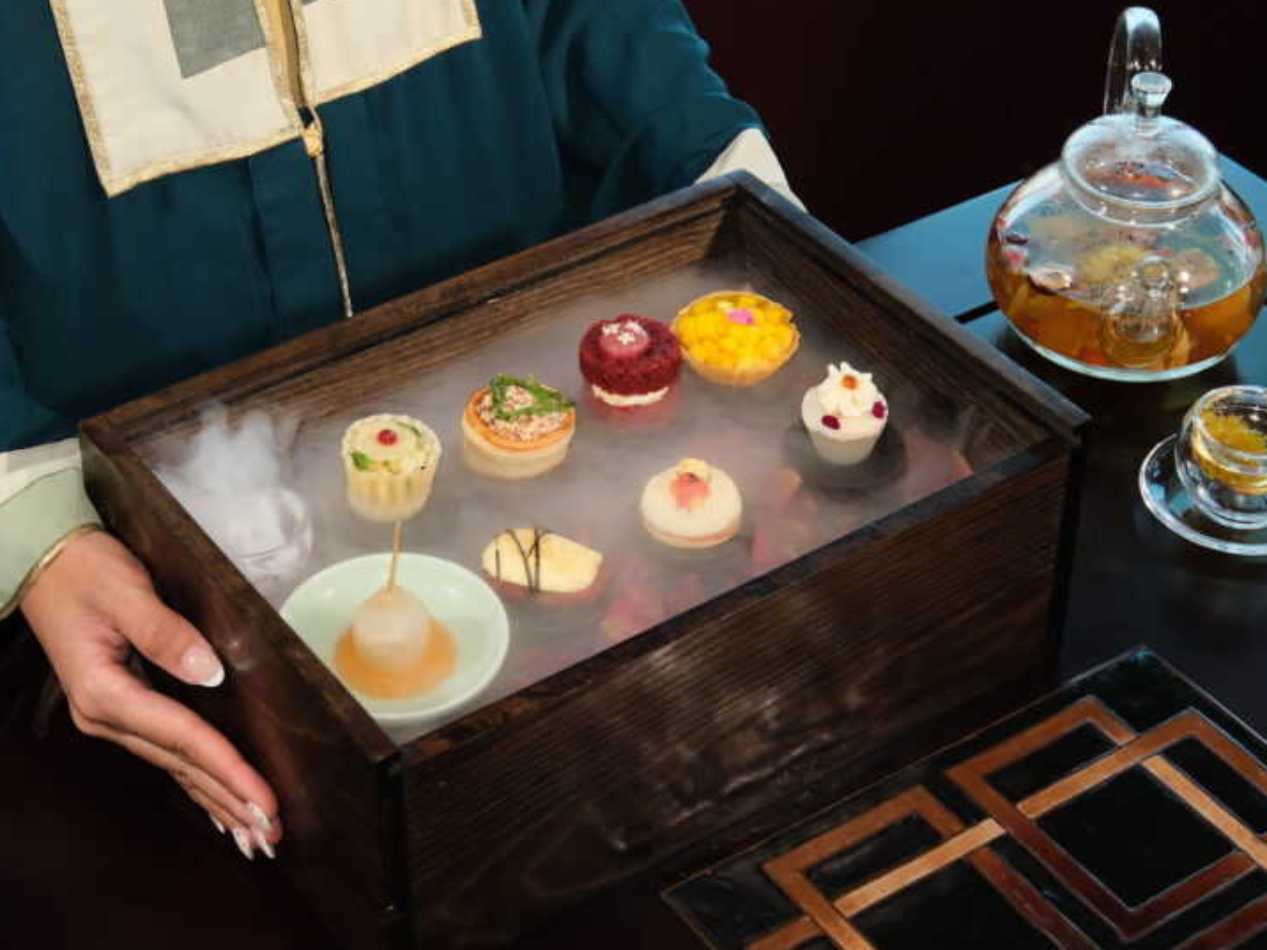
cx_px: 605
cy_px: 440
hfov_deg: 29.4
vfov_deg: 22.2
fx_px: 2416
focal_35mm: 66
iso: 500
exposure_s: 1/100
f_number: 6.4
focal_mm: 32.3
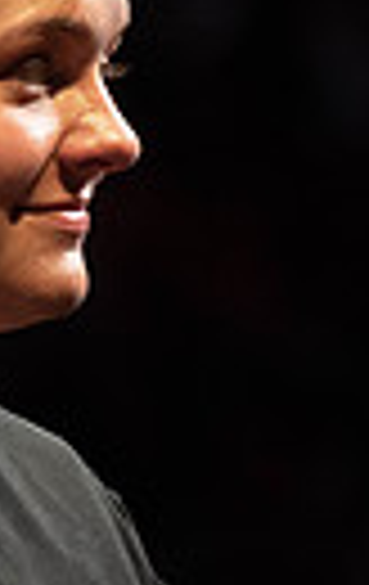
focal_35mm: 959
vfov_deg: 2.2
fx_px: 15329
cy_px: 197
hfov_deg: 1.4
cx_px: 14
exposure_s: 1/320
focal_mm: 165
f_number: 4.5
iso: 1600
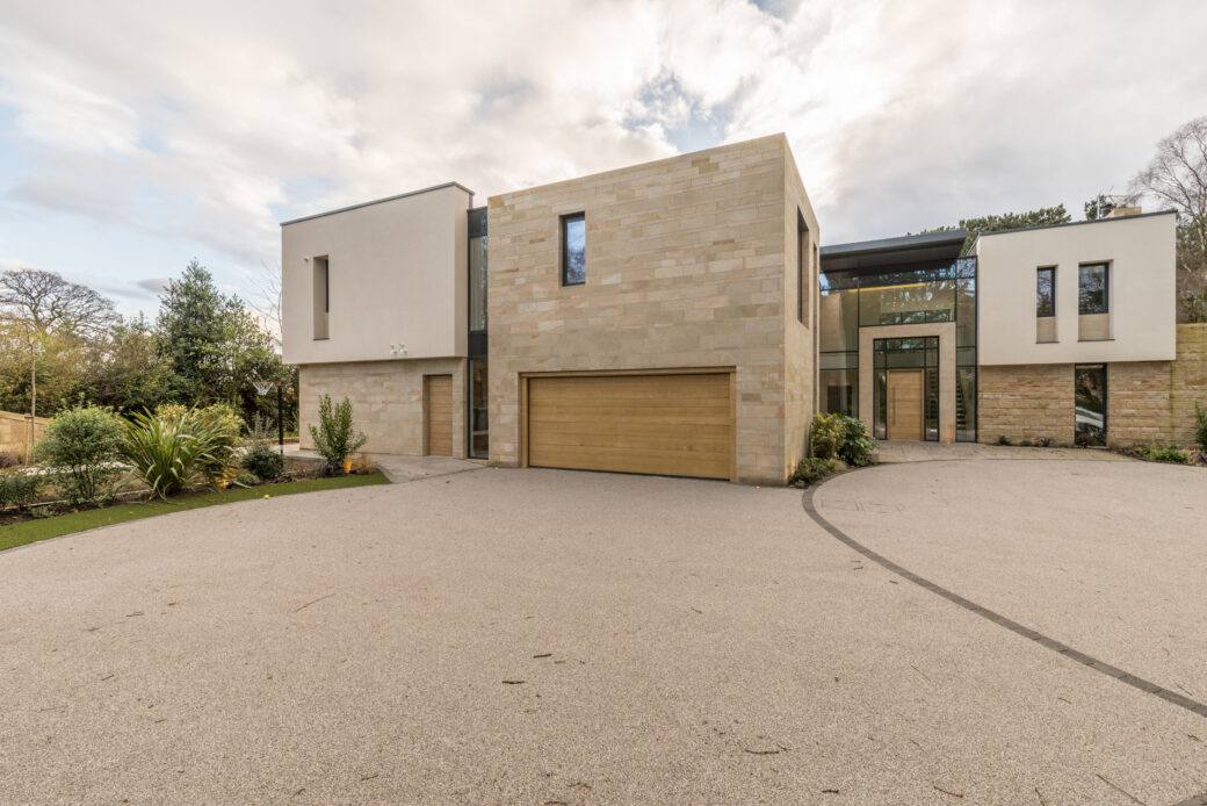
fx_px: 503
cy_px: 403
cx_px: 604
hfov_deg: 100.4
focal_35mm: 15
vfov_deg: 77.4
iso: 100
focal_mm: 15
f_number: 11
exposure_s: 1/60
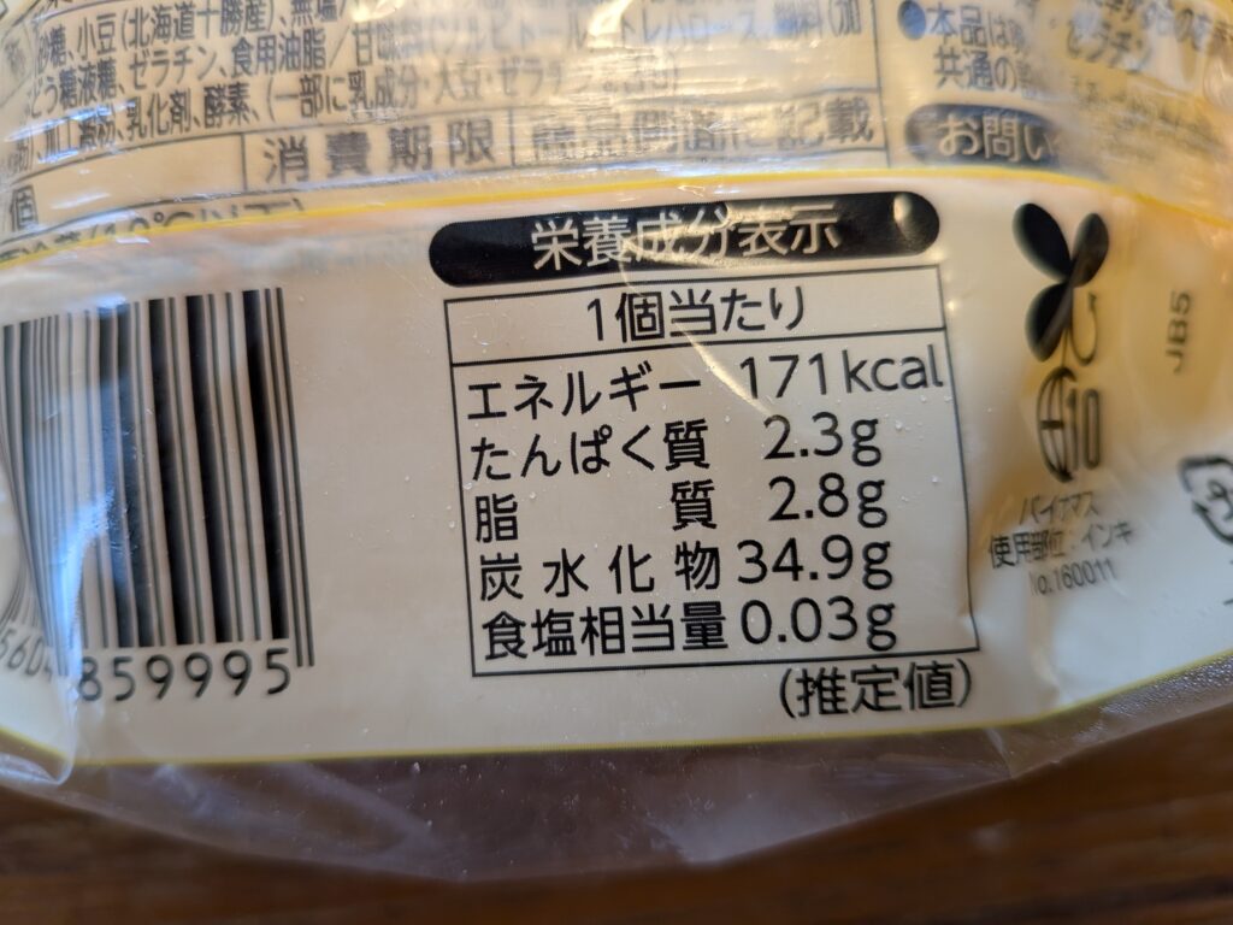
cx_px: 616
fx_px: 855
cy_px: 462
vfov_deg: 56.8
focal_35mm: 24
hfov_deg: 71.6
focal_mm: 4.53
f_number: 1.7
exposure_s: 1/120
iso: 271
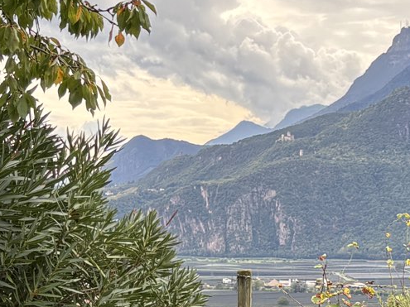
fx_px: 1492
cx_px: 369
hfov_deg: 15.5
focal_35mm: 126
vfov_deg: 11.5
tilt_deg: -6.2
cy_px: 389
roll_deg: -0.2
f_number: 1.6
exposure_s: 1/493
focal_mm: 5.96
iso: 50
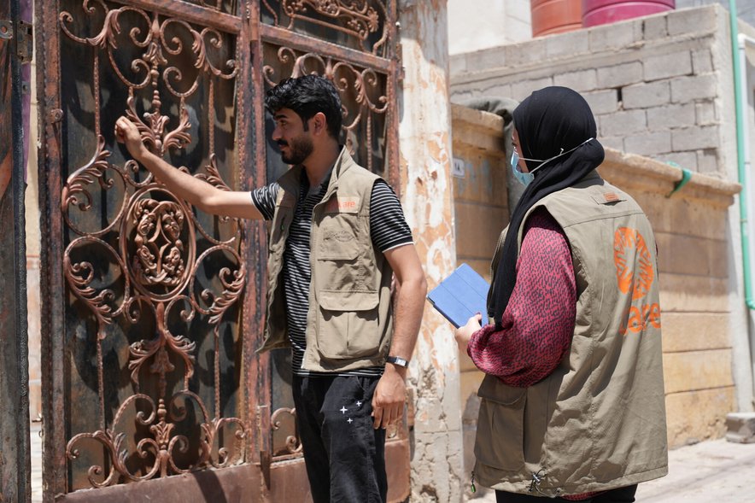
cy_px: 252
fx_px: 1057
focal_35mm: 50
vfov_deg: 26.8
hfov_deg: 39.3
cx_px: 378
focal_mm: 50.4
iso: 100
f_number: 5.6
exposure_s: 1/320
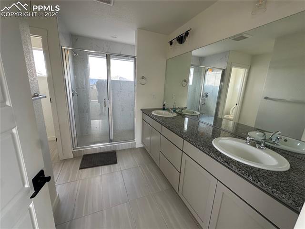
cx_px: 152
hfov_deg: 102.1
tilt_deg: -13.3
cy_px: 114
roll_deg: -2.7
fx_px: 123
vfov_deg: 85.6
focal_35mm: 14
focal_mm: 2.22
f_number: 2.2
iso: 100
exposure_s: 1/99
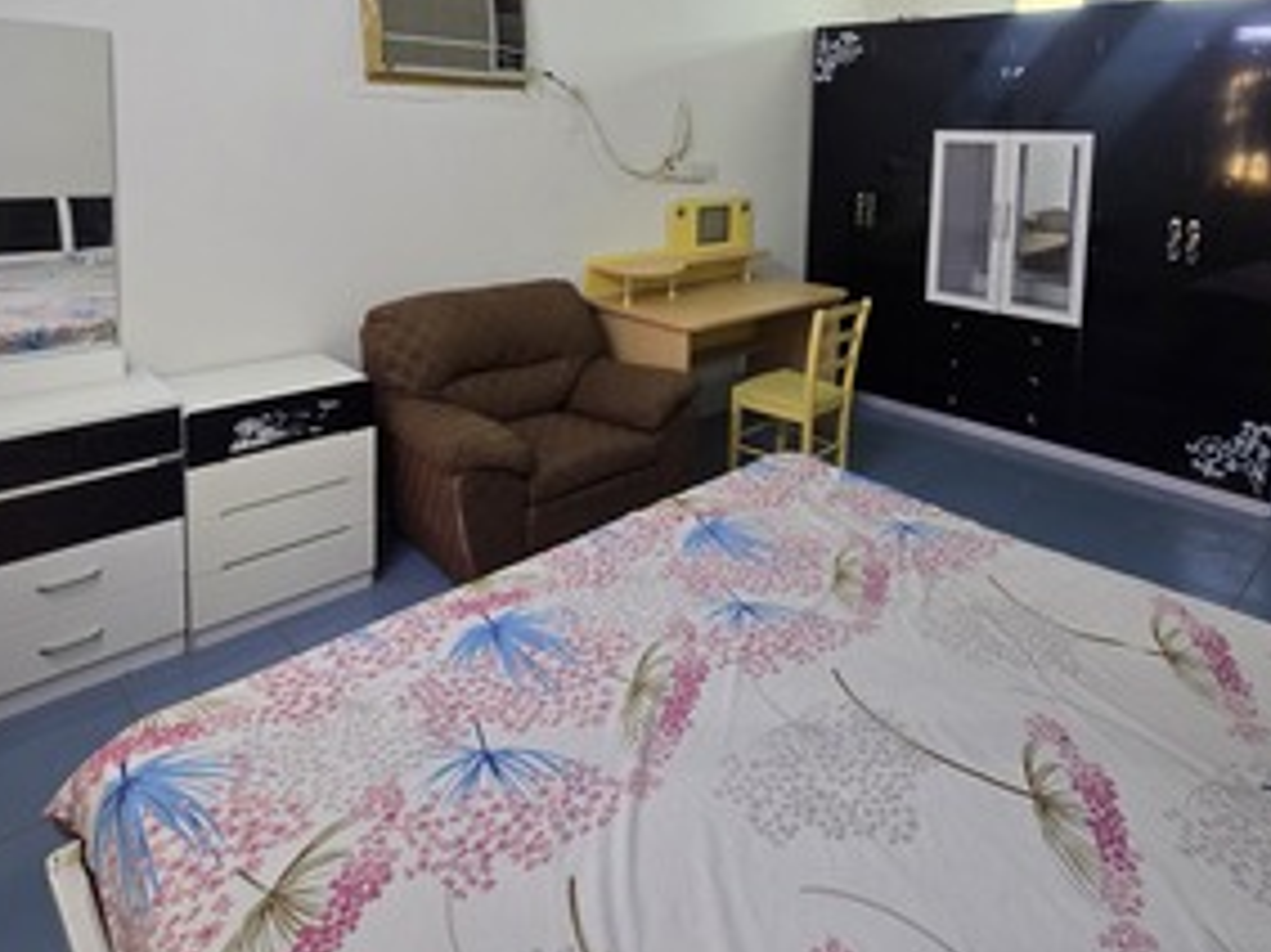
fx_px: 771
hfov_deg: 78.9
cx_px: 676
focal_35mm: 21
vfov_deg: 59.7
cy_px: 227
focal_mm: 2.2
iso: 200
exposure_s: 1/60
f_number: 2.2
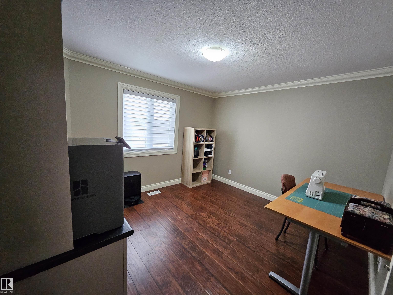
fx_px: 148
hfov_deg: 106.2
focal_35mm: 13
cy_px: 148
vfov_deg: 89.9
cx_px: 196
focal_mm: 1.74
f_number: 2.2
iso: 400
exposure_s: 1/100
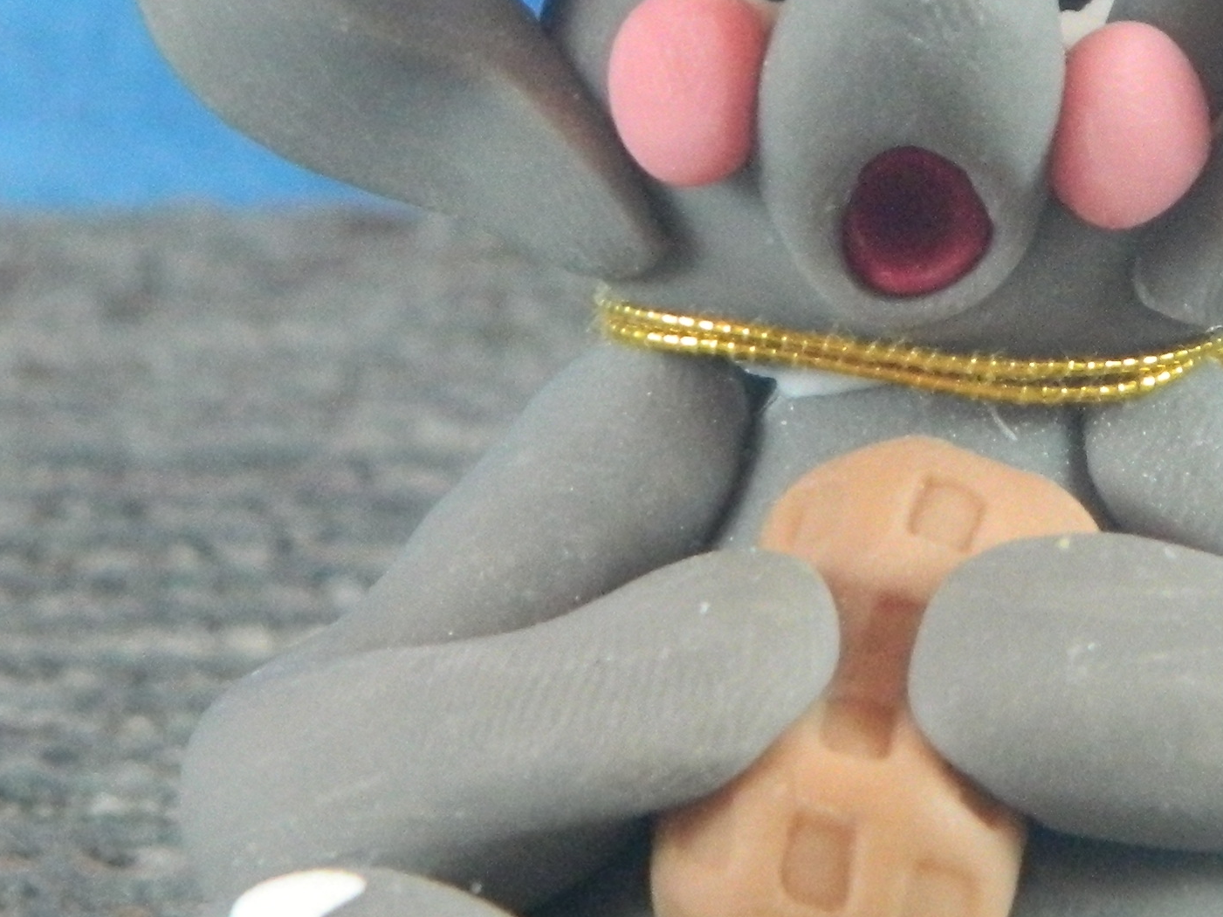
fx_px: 9151
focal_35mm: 259
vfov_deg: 5.7
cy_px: 212
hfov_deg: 7.6
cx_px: 1085
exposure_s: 1/15
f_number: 4.2
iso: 400
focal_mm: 15.1
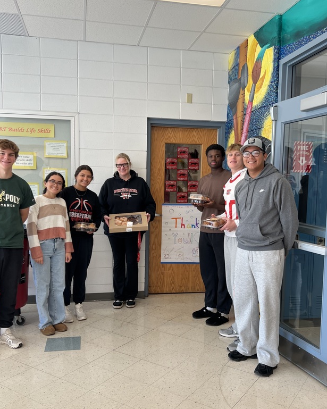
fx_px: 399
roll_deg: +0.4
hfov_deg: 44.5
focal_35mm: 33
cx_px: 161
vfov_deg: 54.2
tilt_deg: -5.5
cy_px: 215
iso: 64
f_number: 1.5
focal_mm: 5.7
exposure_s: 1/121
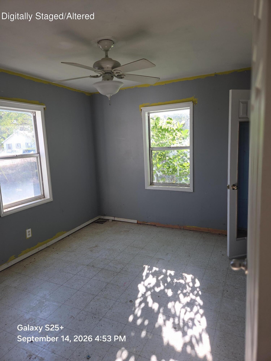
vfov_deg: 73.9
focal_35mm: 23
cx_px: 136
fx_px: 240
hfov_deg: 58.9
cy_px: 180
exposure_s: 1/180
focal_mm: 5.4
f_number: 1.8
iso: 40
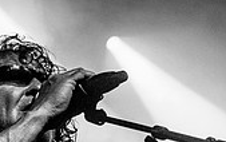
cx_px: 152
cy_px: 243
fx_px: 1400
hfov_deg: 9.2
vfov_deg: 5.7
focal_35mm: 227
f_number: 2.8
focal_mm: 30
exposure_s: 1/125
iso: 1600
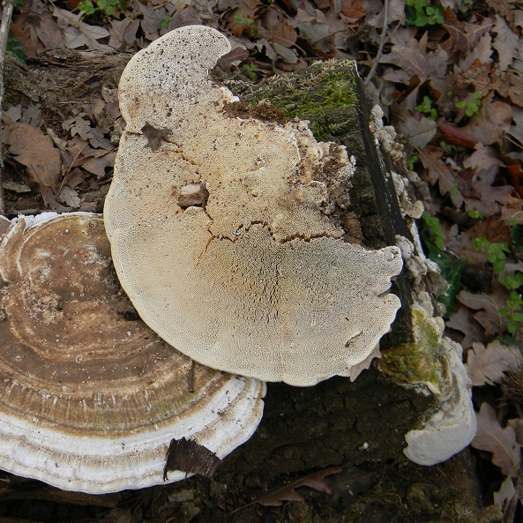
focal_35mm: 56
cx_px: 173
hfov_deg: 30.3
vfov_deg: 30.6
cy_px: 262
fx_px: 957
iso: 80
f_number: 3.9
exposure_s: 1/54.2
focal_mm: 8.6
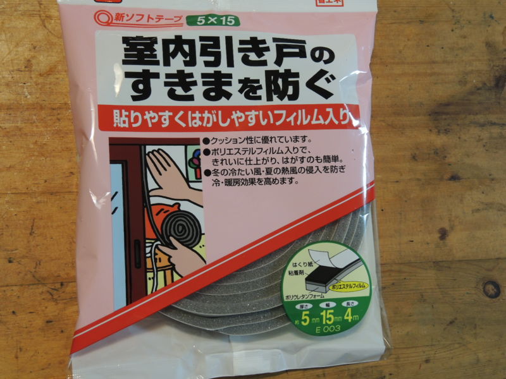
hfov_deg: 38.2
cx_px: 253
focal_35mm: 50
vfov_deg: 29.1
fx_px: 731
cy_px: 190
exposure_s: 1/30
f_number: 2.8
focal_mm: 11
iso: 400
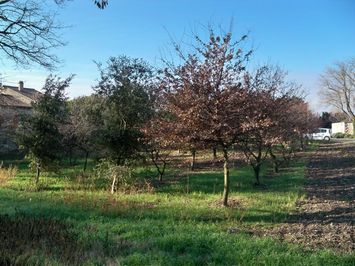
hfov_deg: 52.6
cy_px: 133
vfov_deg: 40.7
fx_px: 359
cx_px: 178
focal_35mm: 35
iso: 160
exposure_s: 1/320
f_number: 3.5
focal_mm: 6.2
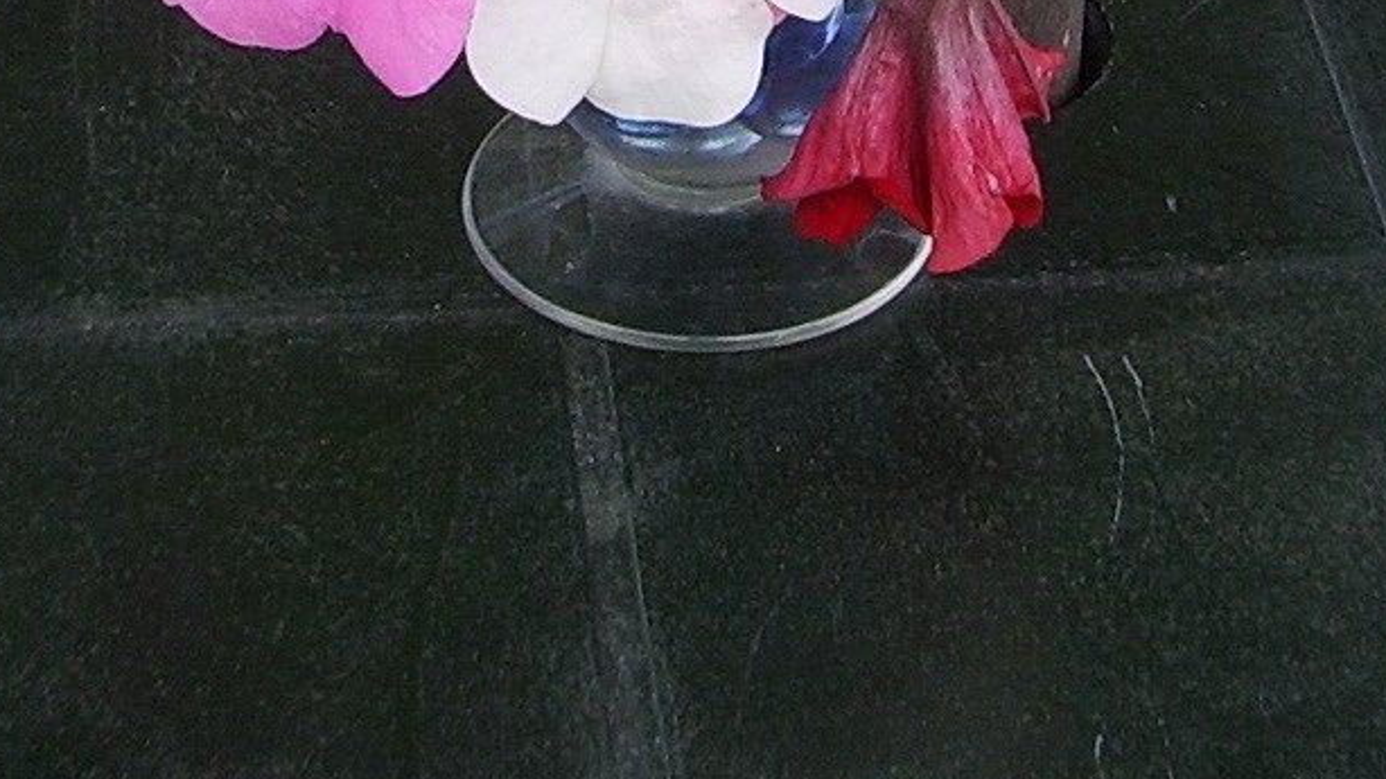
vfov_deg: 7.9
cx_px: 621
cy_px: -479
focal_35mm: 149
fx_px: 5474
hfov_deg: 14.4
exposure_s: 1/125
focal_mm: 6.8
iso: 50
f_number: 4.6
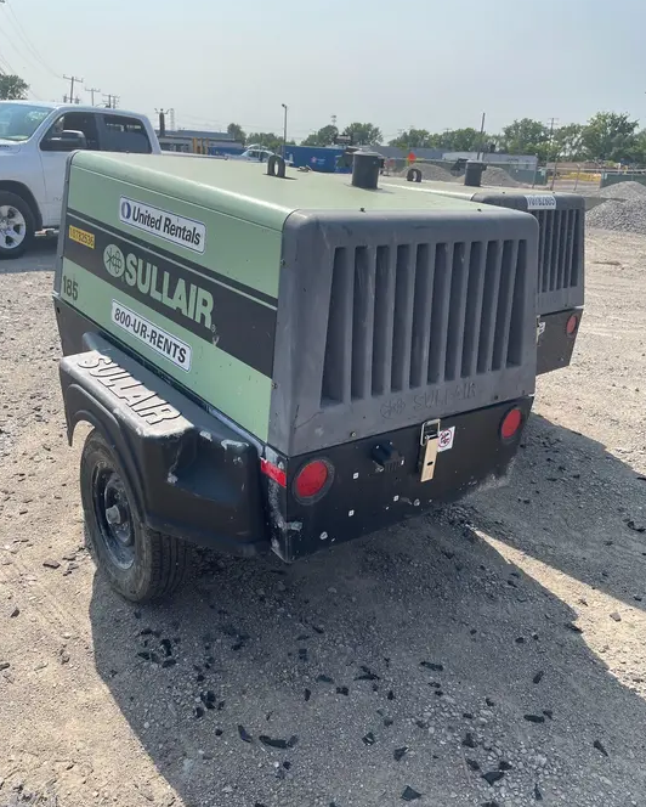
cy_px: 417
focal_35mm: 28
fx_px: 669
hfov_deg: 51.6
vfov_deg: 62.2
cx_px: 323
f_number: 1.6
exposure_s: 1/2398
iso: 32
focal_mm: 4.2
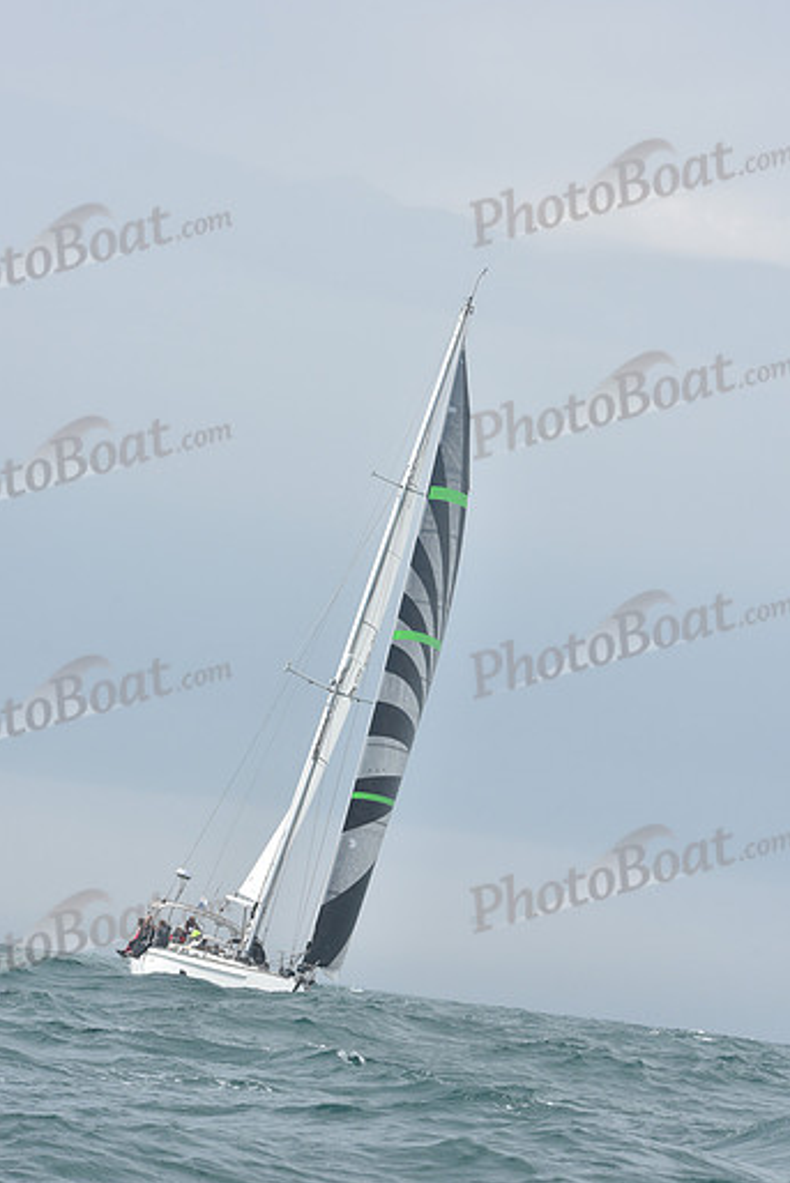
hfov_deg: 11.9
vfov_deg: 17.8
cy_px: 552
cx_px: 351
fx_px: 3783
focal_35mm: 115
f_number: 11
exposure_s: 1/800
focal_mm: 102
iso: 320
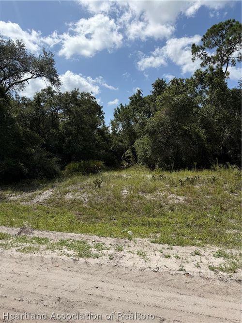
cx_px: 121
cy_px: 162
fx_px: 224
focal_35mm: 24
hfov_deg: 56.8
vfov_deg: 71.6
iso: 80
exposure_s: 1/7353
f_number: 1.78
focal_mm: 6.76
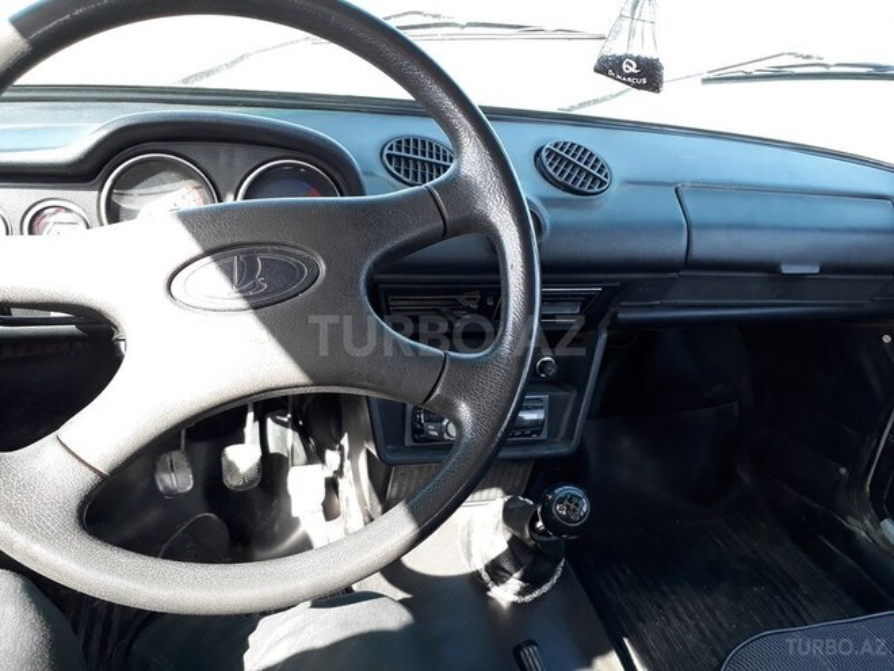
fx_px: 697
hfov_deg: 65.3
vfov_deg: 51.4
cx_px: 447
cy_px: 336
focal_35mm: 27
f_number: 1.9
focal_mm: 3.6
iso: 64
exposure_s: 1/100
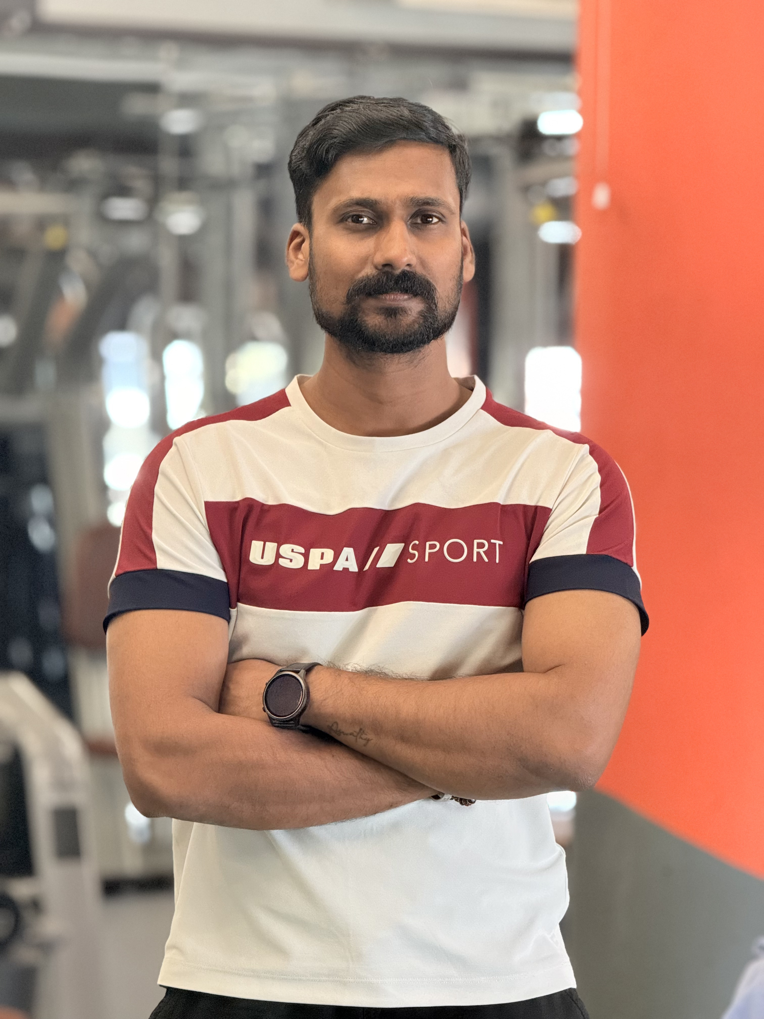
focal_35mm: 120
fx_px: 3531
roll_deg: -0.9
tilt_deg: -3.2
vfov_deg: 16.4
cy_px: 510
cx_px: 382
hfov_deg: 12.3
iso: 640
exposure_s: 1/100
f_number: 2.8
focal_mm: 15.66
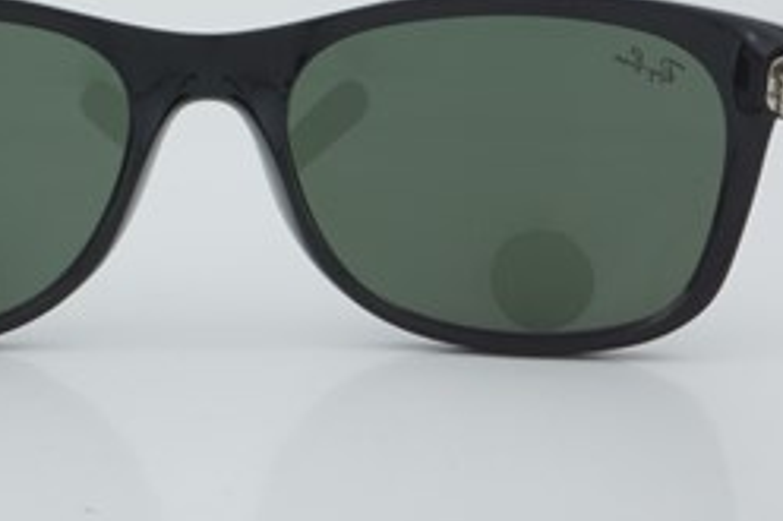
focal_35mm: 133
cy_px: 158
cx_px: 212
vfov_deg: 10.3
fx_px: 2886
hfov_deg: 15.4
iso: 100
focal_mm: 55
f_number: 29
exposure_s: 1/4
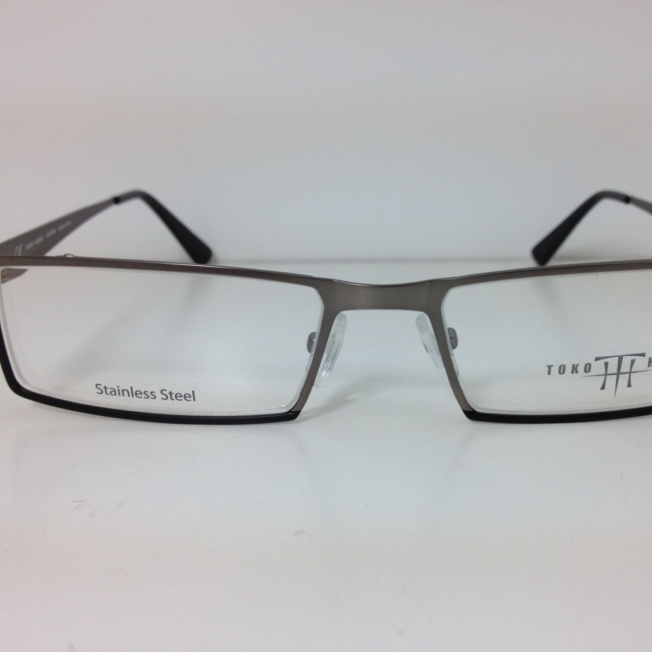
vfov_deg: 42.8
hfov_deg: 42.7
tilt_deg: -15.1
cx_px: 379
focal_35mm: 39
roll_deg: +0.2
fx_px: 831
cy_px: 326
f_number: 2.4
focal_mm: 4.12
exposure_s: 1/149
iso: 50
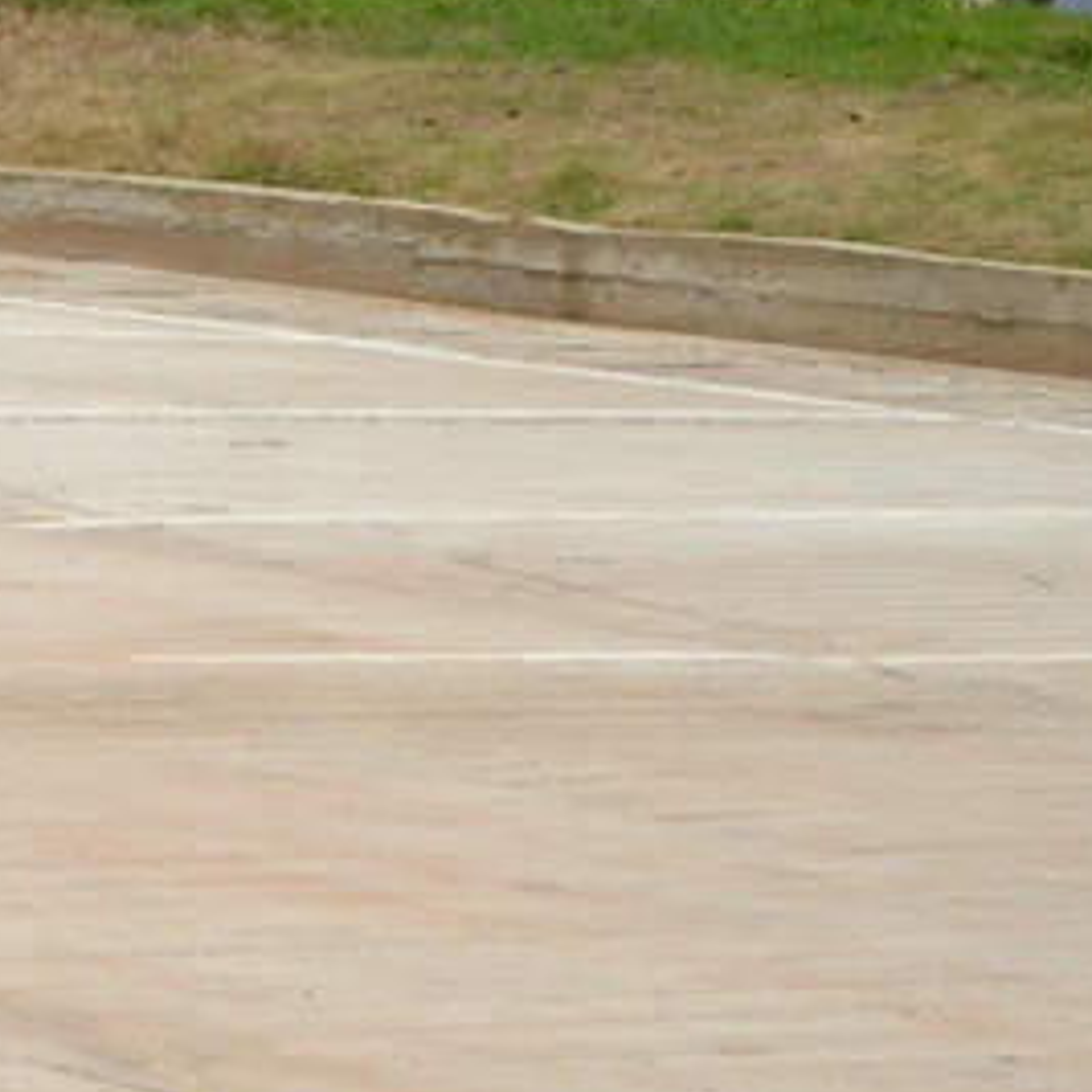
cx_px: -949
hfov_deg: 6.4
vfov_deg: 6.5
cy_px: 129
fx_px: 9587
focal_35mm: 269
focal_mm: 55
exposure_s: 1/2000
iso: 400
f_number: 7.1
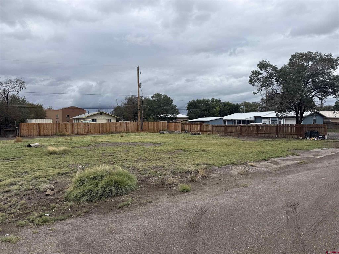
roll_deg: +0.4
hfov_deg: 71.6
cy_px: 127
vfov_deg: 56.8
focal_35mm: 24
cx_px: 170
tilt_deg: -1.8
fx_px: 235
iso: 80
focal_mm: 6.76
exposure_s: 1/3759
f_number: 1.78
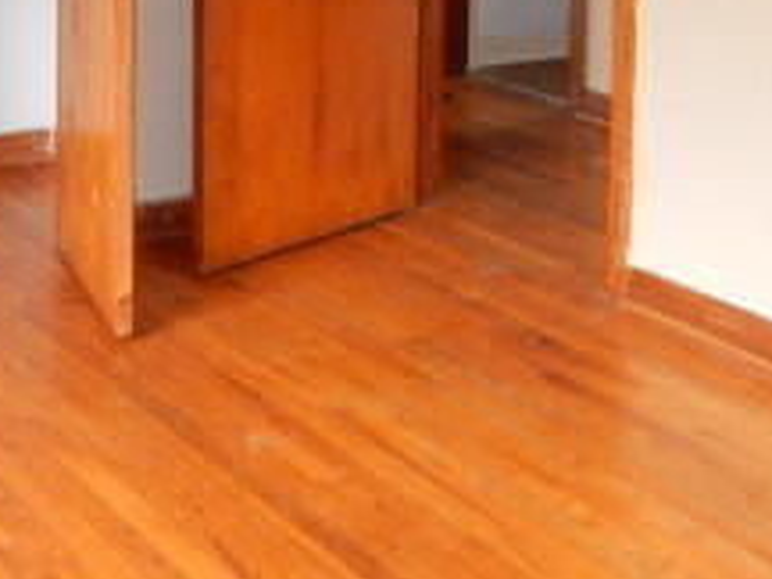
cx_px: 232
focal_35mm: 74
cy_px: -164
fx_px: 1650
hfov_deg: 26.1
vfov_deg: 18.6
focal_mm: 4.5
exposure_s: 1/30
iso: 450
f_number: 3.7
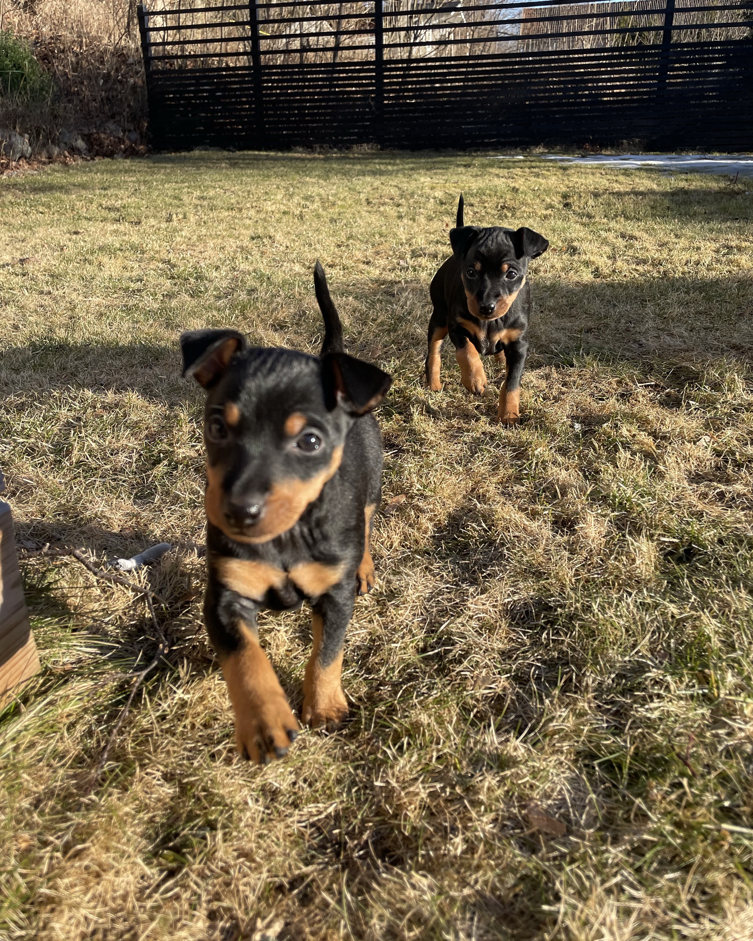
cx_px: 374
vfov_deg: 62.2
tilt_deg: -20.8
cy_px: 460
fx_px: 780
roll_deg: +0.5
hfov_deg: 51.5
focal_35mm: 28
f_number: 1.6
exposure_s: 1/910
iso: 32
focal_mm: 4.2
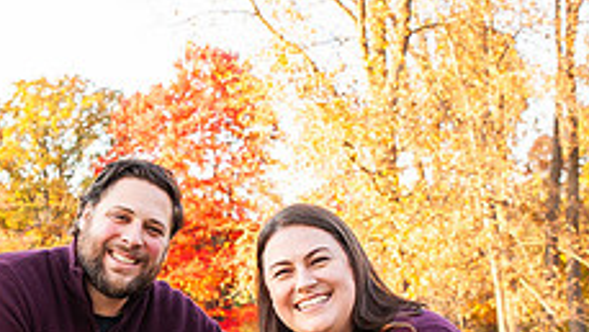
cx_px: 150
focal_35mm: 99
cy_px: 340
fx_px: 1547
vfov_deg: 12.1
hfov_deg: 21.4
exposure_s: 1/160
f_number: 4.5
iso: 400
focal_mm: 30
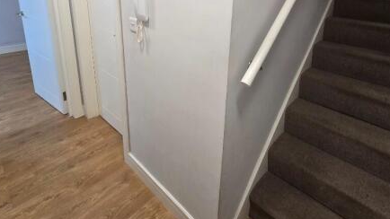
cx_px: 220
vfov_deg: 53.6
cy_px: 37
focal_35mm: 19
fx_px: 196
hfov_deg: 89.1
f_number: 2.2
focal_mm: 2.2
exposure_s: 1/50
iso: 125
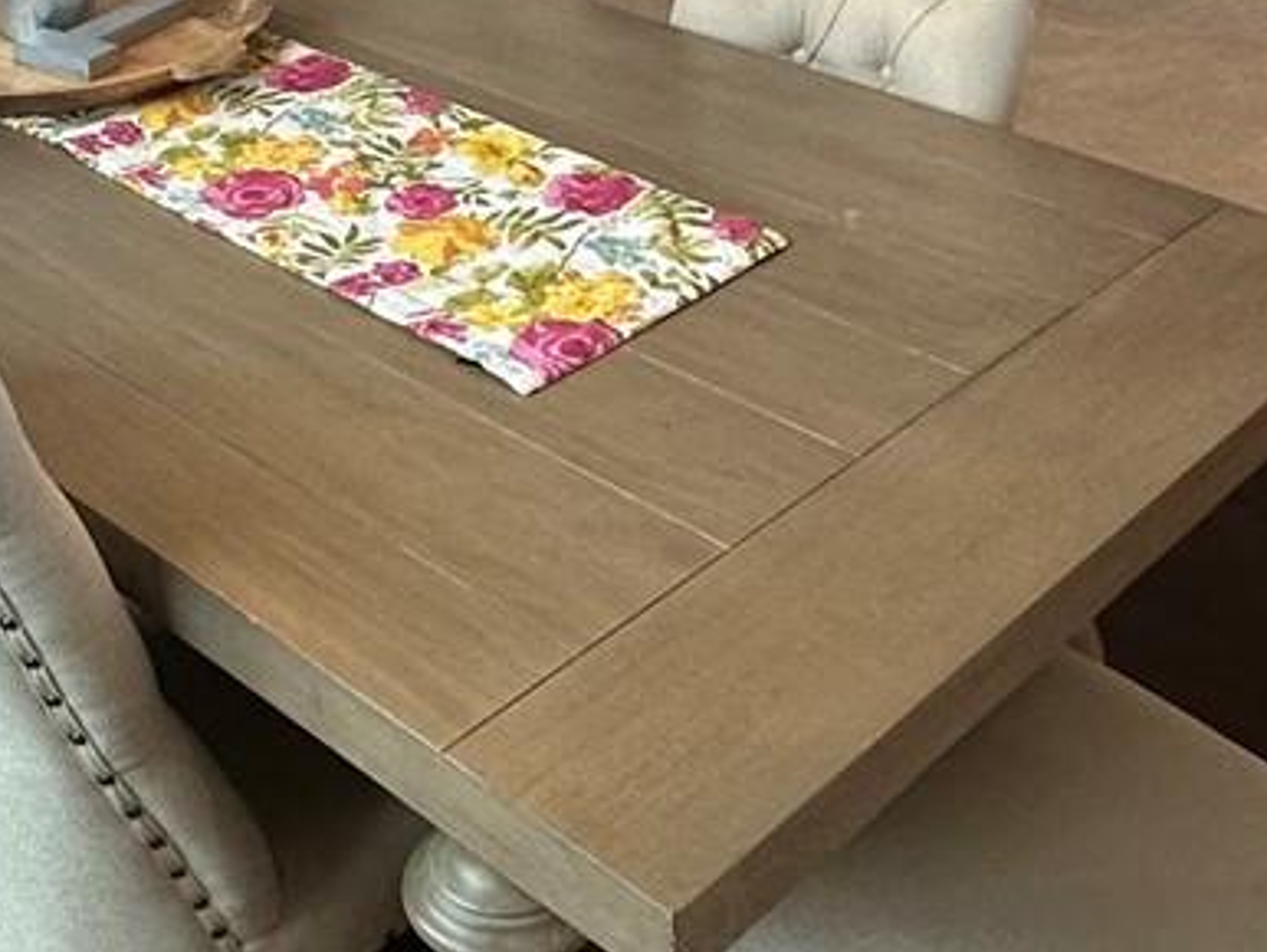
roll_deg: +1.4
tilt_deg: -12.9
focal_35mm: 58
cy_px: -227
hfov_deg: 32.9
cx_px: 404
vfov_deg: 22.9
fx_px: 2124
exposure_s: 1/120
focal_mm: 2.22
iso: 200
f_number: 2.2
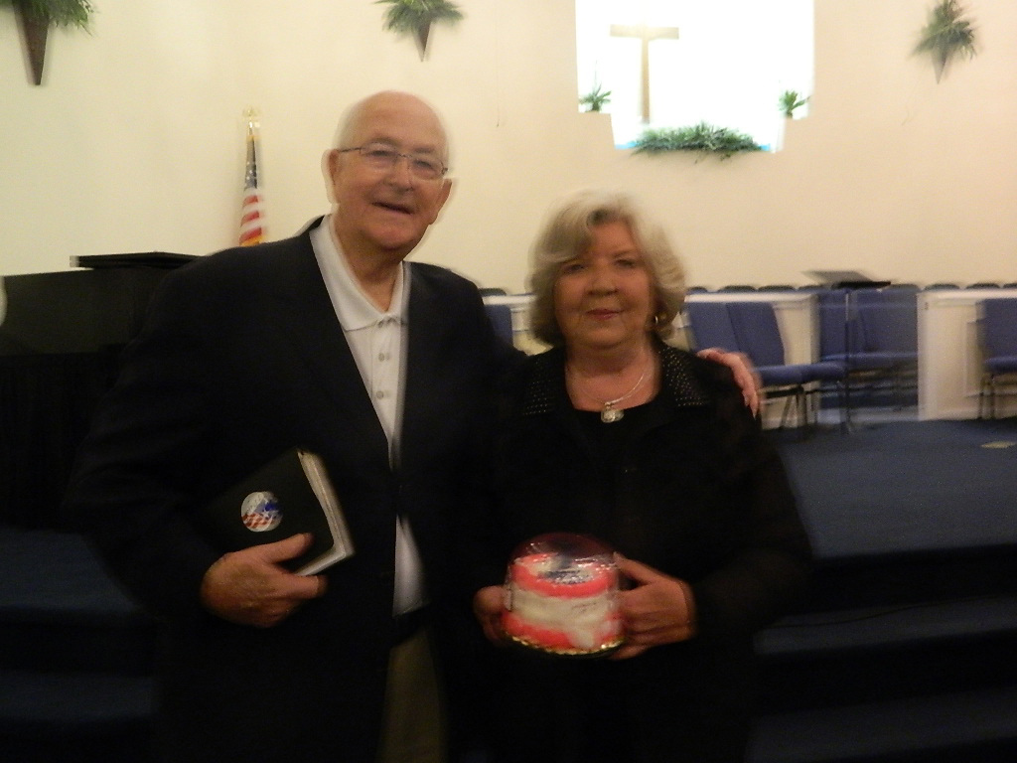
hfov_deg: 58.4
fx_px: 911
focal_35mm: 31
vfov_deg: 45.4
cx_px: 508
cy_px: 382
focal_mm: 5.6
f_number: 3.2
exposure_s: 1/15
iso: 400
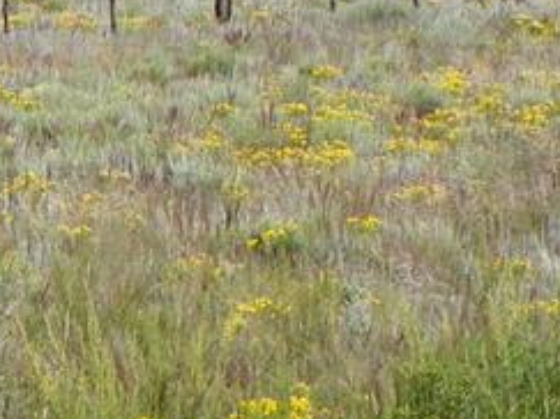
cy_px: -322
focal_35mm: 316
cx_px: 235
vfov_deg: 4.7
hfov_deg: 6.3
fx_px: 5110
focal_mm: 13.4
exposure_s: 1/500
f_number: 5
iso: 64
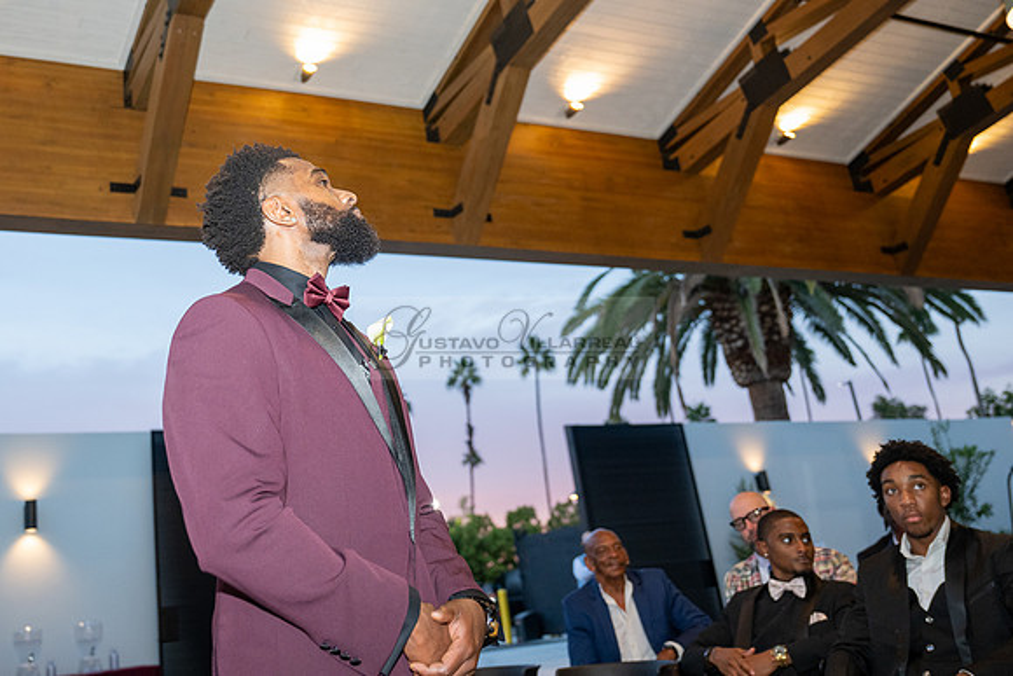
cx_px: 327
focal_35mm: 39
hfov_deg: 49.0
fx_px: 1086
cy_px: 218
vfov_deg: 34.2
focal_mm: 28.5
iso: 1000
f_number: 2.8
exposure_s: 1/200
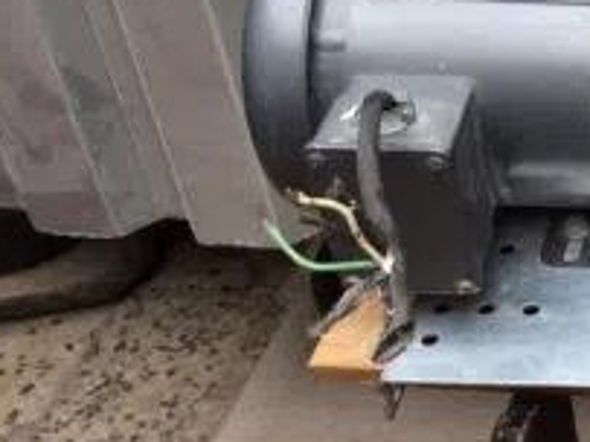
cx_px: 918
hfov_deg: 17.3
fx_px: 1720
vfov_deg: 14.6
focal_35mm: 101
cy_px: 145
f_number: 2.4
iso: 40
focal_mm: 3.3
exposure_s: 1/50
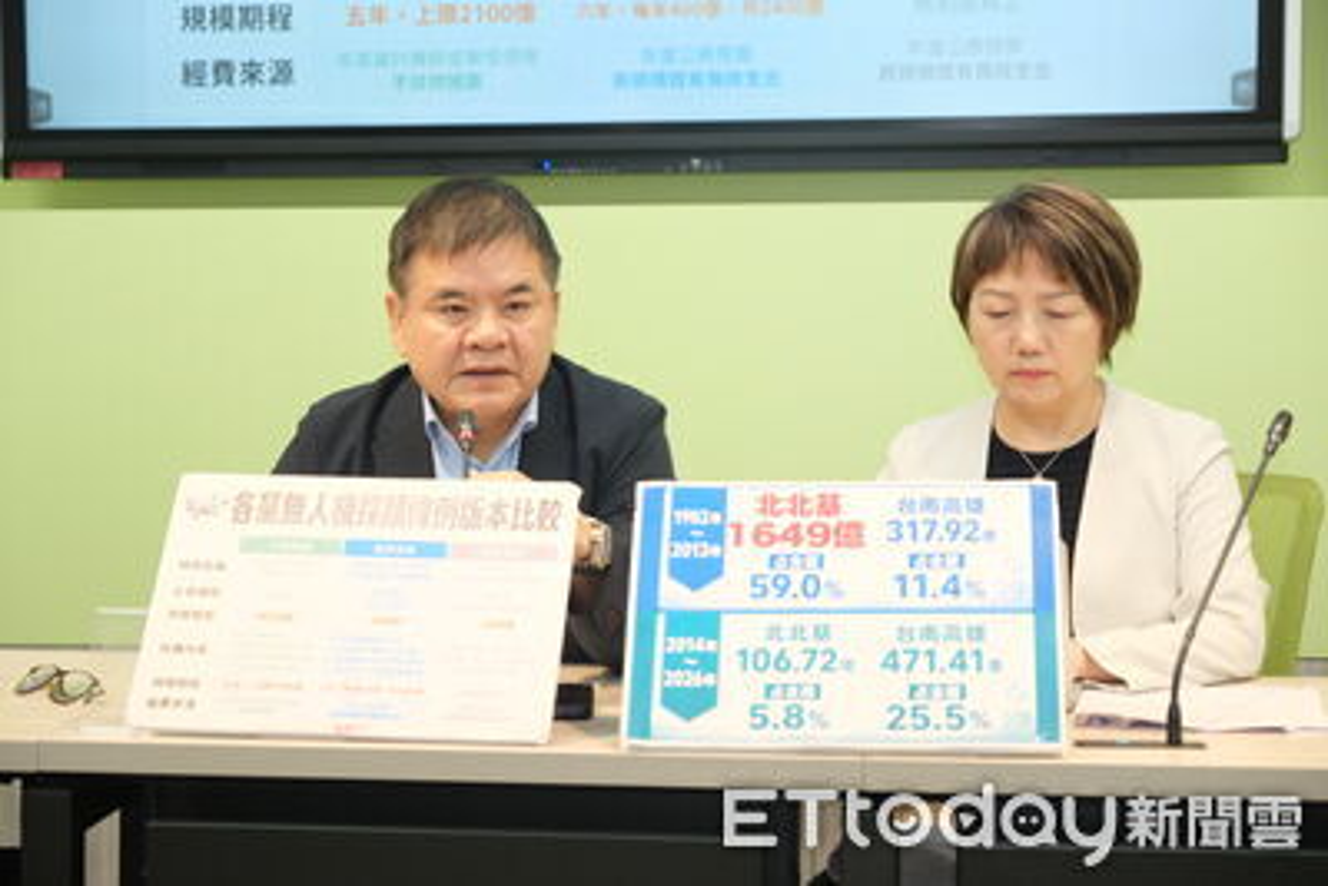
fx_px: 2694
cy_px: 443
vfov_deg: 18.7
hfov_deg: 27.7
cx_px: 664
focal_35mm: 73
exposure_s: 1/200
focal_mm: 48.5
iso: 800
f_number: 2.8
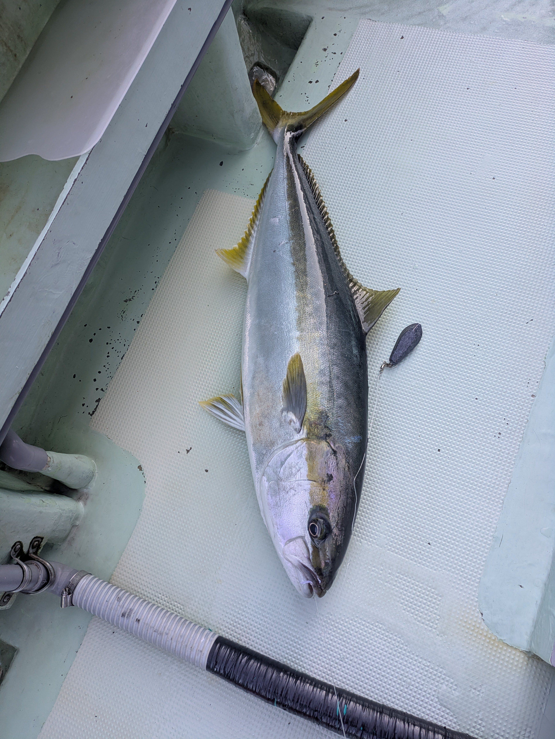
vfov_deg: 69.4
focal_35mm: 25
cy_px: 370
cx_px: 278
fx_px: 534
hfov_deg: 54.9
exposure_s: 1/193
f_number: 1.89
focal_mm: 5.43
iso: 58
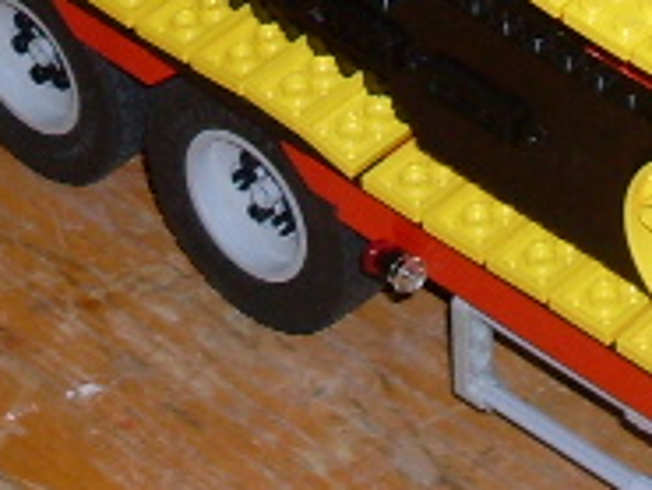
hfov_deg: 9.4
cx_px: 426
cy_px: -546
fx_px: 3958
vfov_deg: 6.8
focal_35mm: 210
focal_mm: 6.3
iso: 100
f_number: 2.8
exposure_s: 1/45
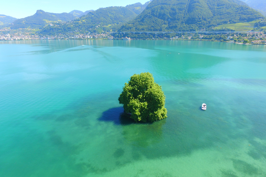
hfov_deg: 81.2
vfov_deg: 59.5
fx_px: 155
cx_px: 132
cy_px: 86
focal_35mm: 21
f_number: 2.8
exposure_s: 1/320
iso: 100
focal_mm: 3.61
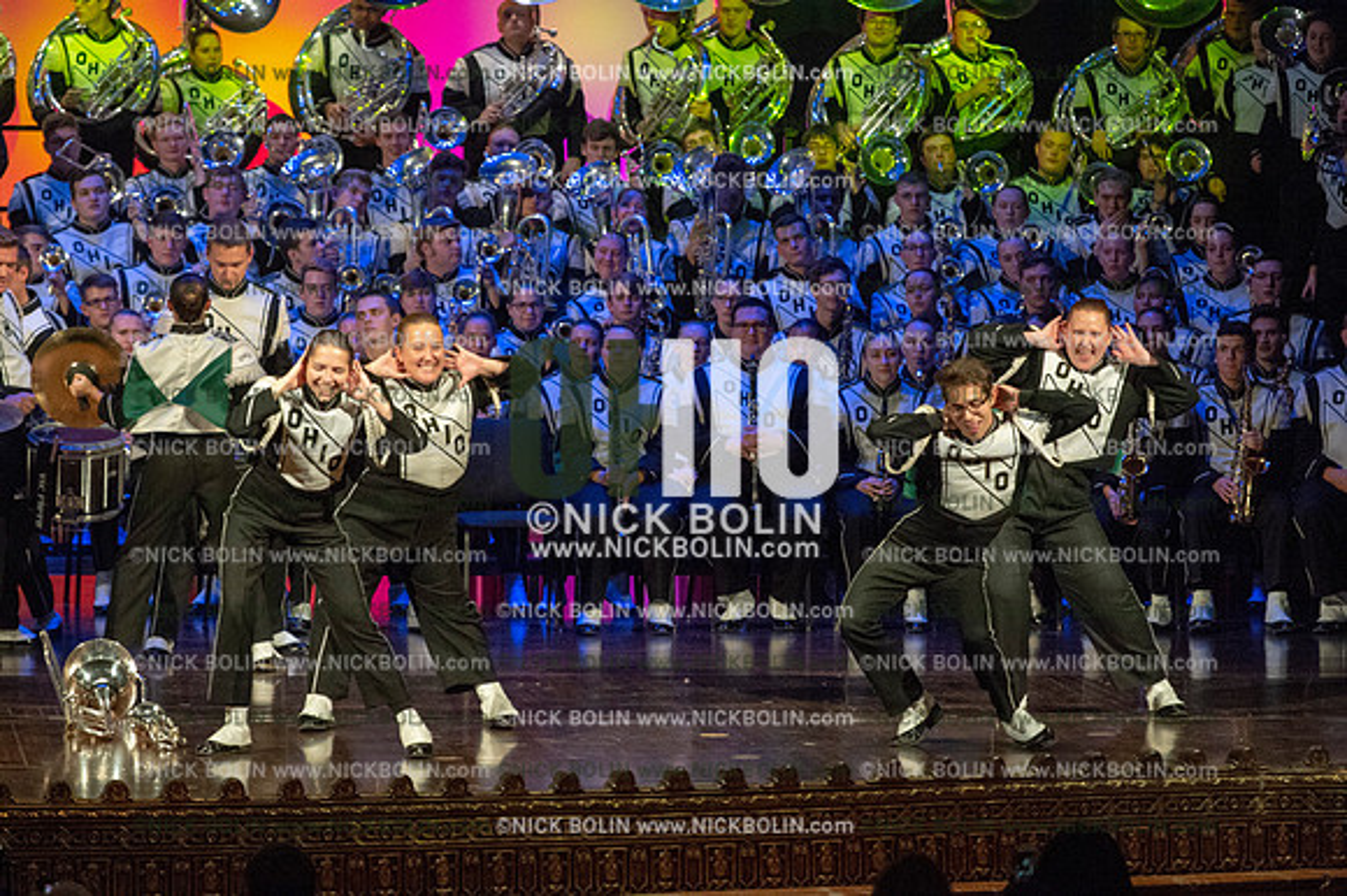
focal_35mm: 210
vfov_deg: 6.5
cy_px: 448
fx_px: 7853
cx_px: 674
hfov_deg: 9.8
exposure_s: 1/400
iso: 8000
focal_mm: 210
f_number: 5.6
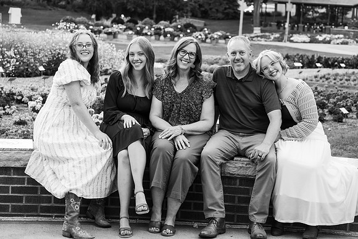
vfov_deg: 16.1
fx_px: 845
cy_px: 120
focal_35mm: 85
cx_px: 179
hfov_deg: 23.9
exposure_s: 1/200
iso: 4000
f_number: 5.6
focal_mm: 85
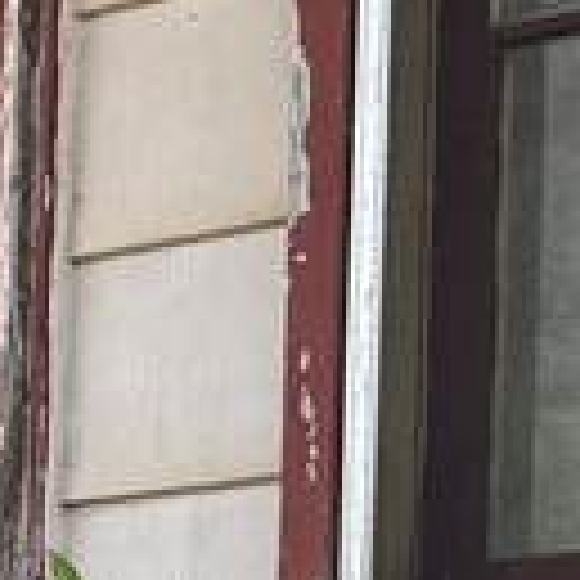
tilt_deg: -0.4
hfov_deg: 6.8
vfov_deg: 8.0
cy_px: 1111
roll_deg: -2.0
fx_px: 4000
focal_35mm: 211
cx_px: -1565
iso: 80
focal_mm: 6.76
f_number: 1.78
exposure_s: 1/1076
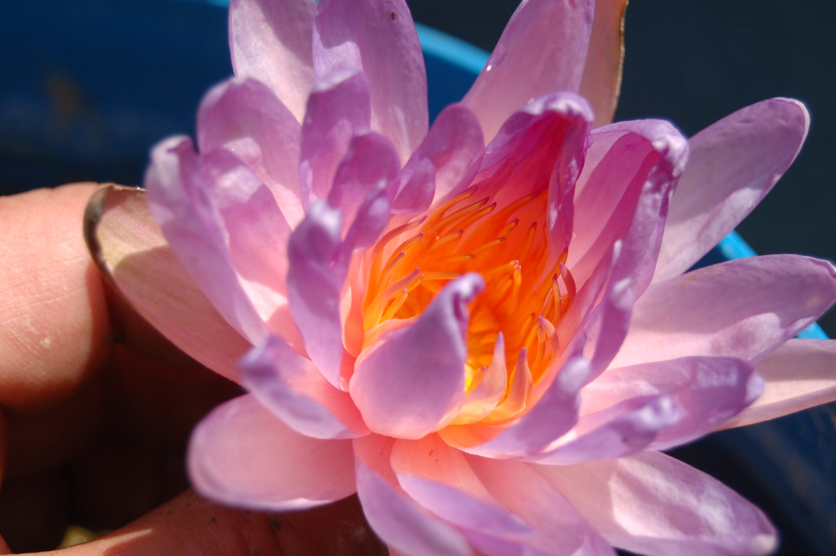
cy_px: 307
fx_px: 2065
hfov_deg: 22.9
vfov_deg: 15.3
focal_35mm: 89
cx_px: 441
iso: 200
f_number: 5.6
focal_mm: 48
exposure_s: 1/640
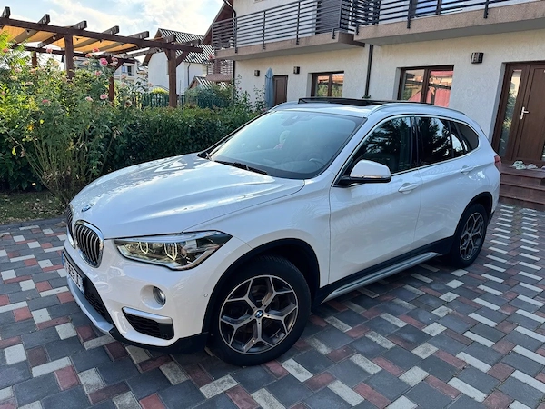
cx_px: 272
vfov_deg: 56.8
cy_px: 204
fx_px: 378
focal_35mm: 24
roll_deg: -2.8
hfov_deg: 71.6
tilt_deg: -14.0
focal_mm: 6.76
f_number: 1.78
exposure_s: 1/1215
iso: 80
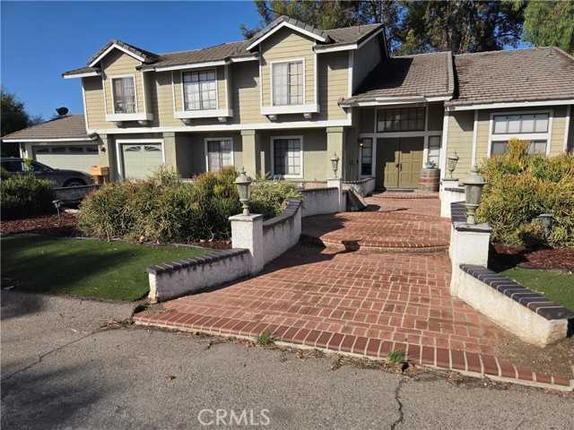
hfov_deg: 73.9
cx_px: 287
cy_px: 215
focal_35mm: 23
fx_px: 381
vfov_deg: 58.9
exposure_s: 1/6409
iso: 80
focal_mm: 5.4
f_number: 1.8
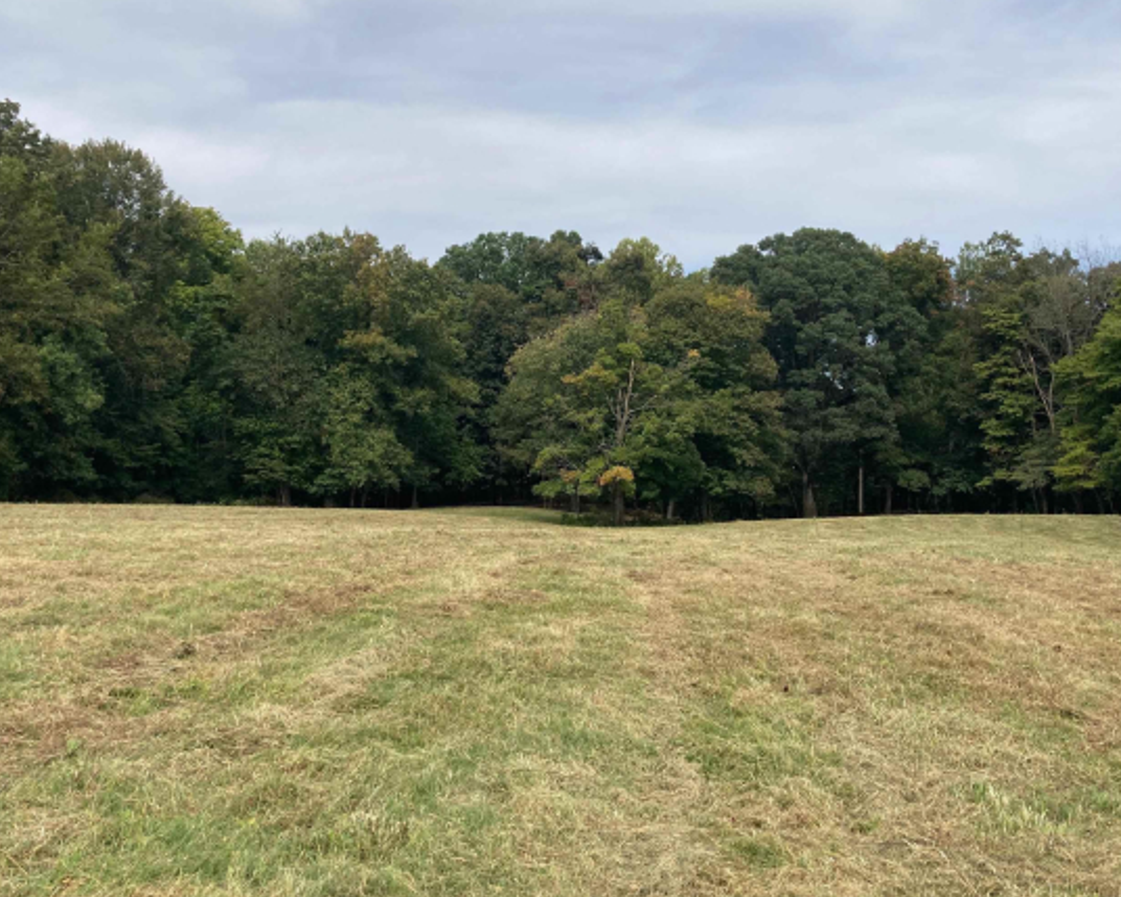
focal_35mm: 34
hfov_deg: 52.8
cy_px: 422
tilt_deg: +3.1
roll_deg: -0.1
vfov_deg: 43.3
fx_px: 1128
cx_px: 553
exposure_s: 1/1919
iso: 20
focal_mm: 3.99
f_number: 1.8
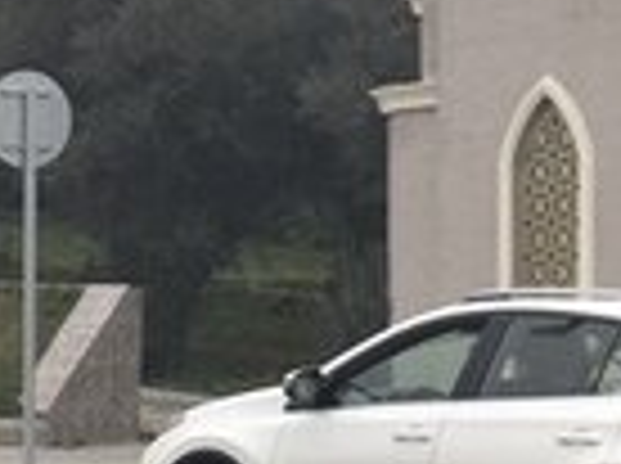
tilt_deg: -0.4
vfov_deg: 5.9
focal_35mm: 249
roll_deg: -0.2
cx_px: -756
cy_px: 466
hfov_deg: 7.5
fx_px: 4459
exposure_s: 1/221
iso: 16
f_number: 2.4
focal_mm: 6
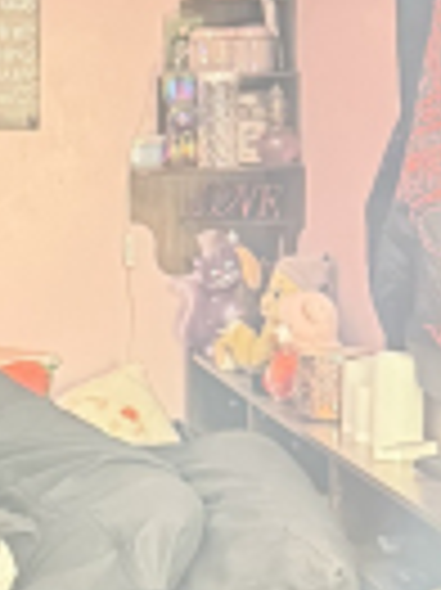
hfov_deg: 11.8
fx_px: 2076
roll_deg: +1.7
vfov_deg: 16.0
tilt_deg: -10.6
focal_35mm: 122
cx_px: -104
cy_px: 538
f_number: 1.78
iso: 1600
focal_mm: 6.76
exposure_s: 1/24
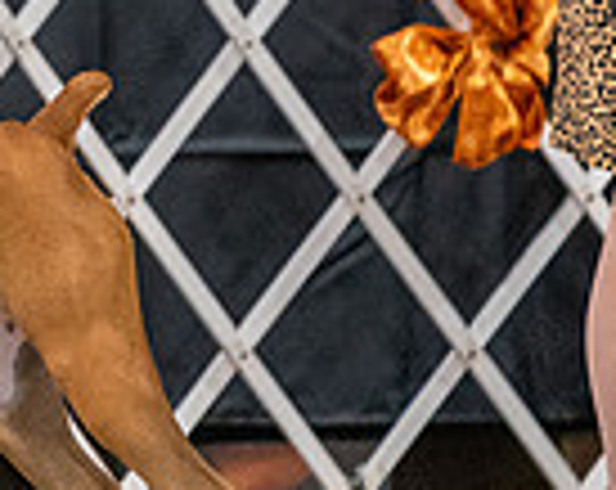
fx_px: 16846
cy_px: -40
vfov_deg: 1.7
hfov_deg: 2.1
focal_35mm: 926
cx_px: -425
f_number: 3.2
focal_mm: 200
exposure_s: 1/250
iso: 6400
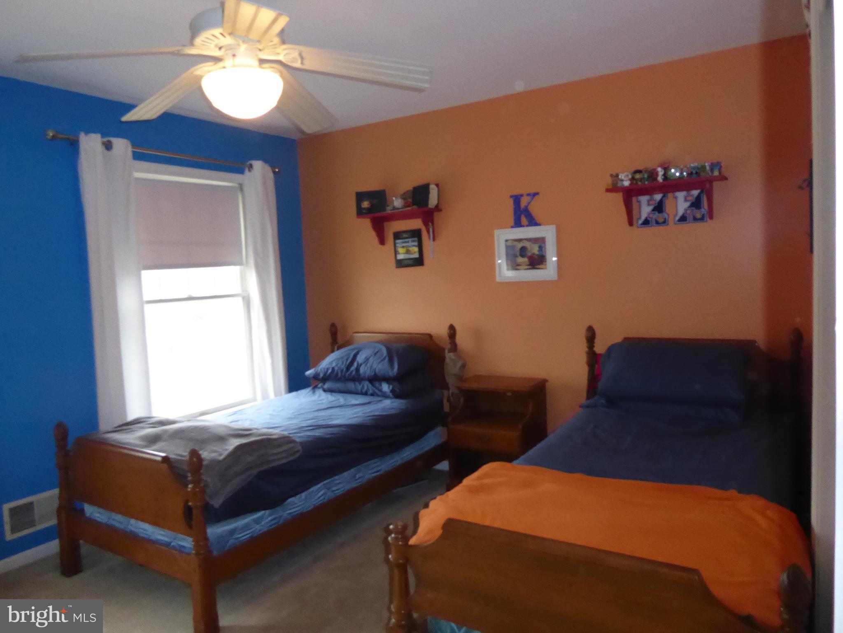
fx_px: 584
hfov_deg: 71.6
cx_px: 422
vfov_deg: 56.8
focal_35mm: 24
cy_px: 316
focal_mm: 4.3
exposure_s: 1/60
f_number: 4.5
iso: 800
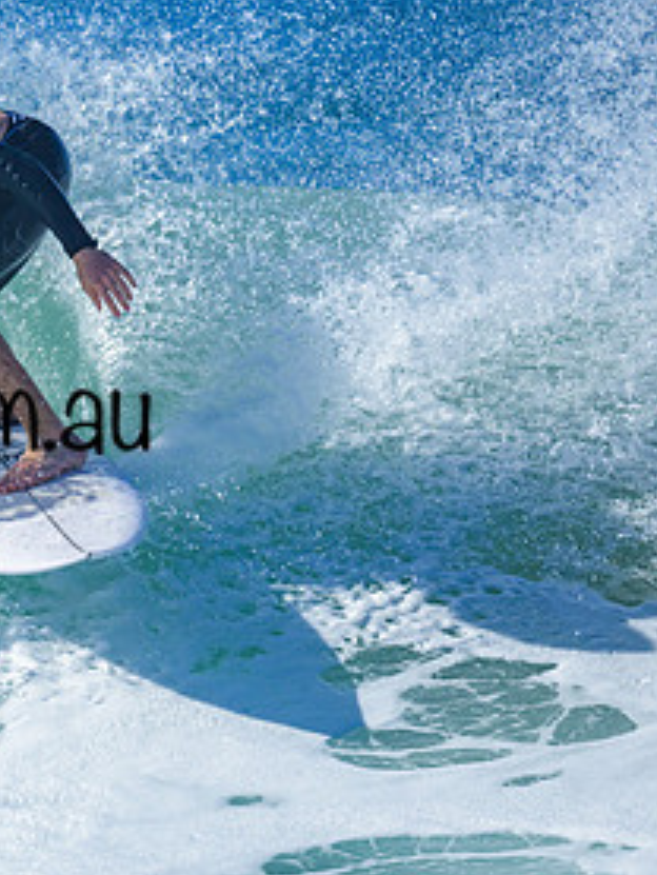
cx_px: -200
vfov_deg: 1.0
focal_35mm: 1904
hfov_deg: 0.8
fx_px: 48146
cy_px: 455
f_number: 6.3
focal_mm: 800
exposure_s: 1/2000
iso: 280
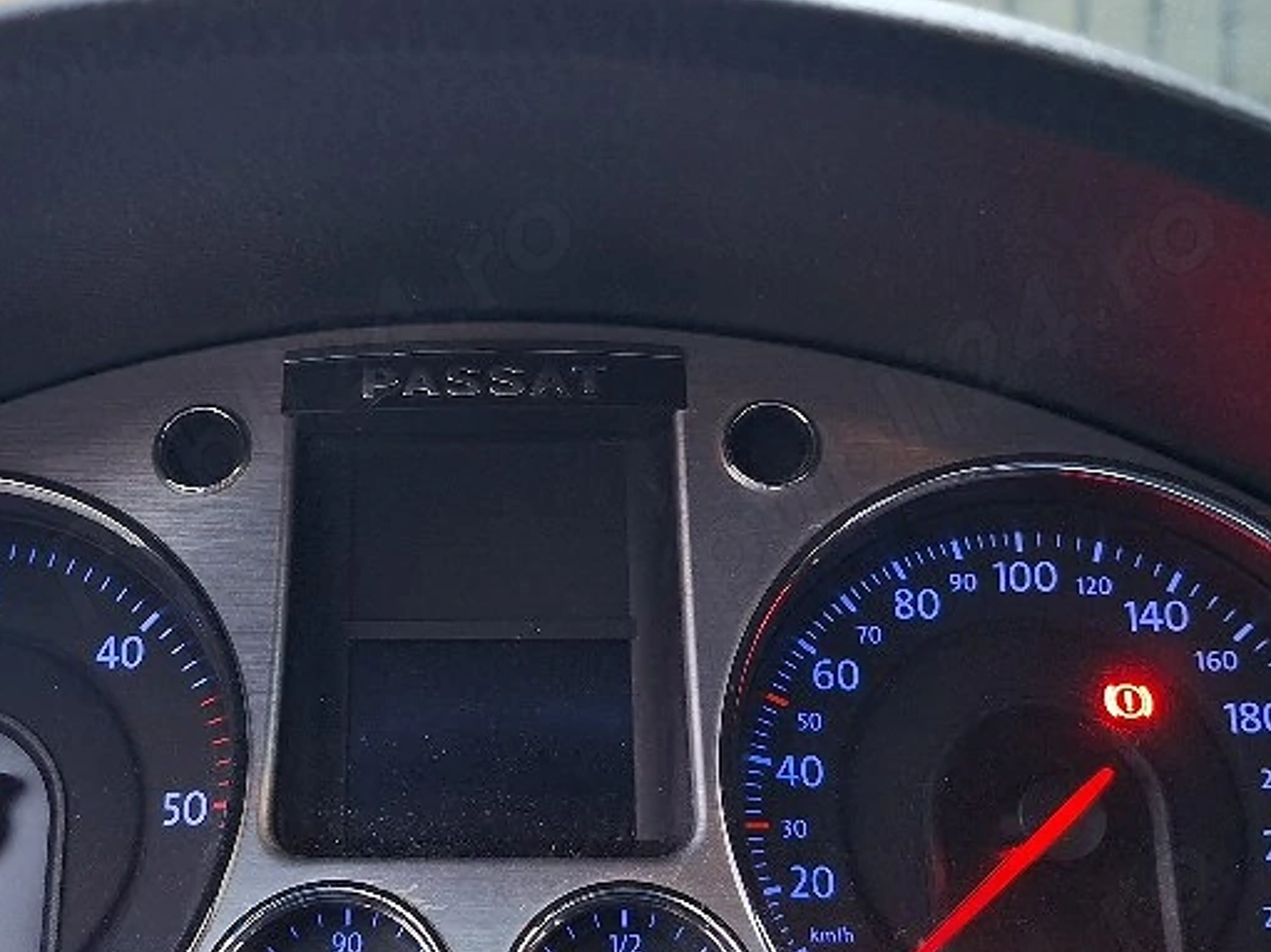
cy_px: 415
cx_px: 470
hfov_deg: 41.8
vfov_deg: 32.1
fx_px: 1652
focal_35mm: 45
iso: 400
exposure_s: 1/25
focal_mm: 5.54
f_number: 1.8
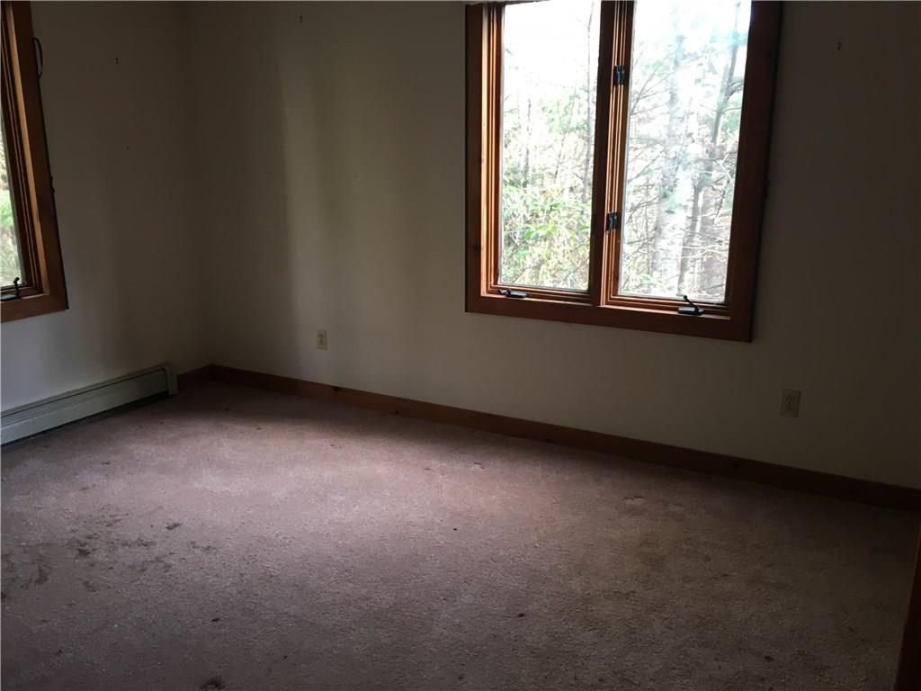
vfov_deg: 48.2
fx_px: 772
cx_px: 460
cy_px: 346
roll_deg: +0.2
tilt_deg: -14.4
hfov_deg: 61.7
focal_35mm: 29
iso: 50
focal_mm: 4.15
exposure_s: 1/30
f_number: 2.2
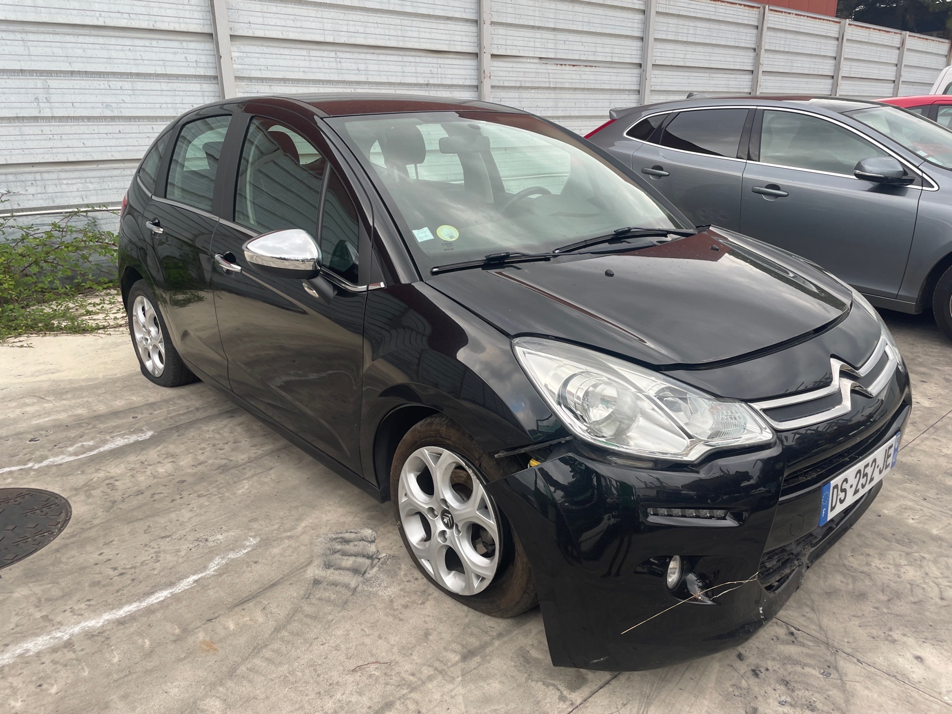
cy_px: 357
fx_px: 715
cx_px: 476
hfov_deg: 67.3
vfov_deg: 53.1
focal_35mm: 26
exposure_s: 1/121
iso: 40
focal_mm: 4.2
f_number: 1.6
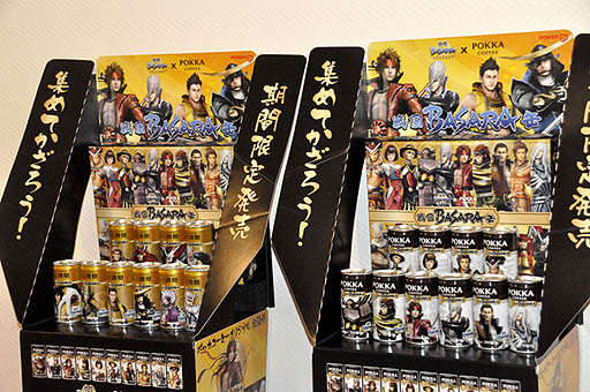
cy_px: 196
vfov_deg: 20.6
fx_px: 1080
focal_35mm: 66
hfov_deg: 30.5
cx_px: 295
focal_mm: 44
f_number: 7.1
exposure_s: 1/60
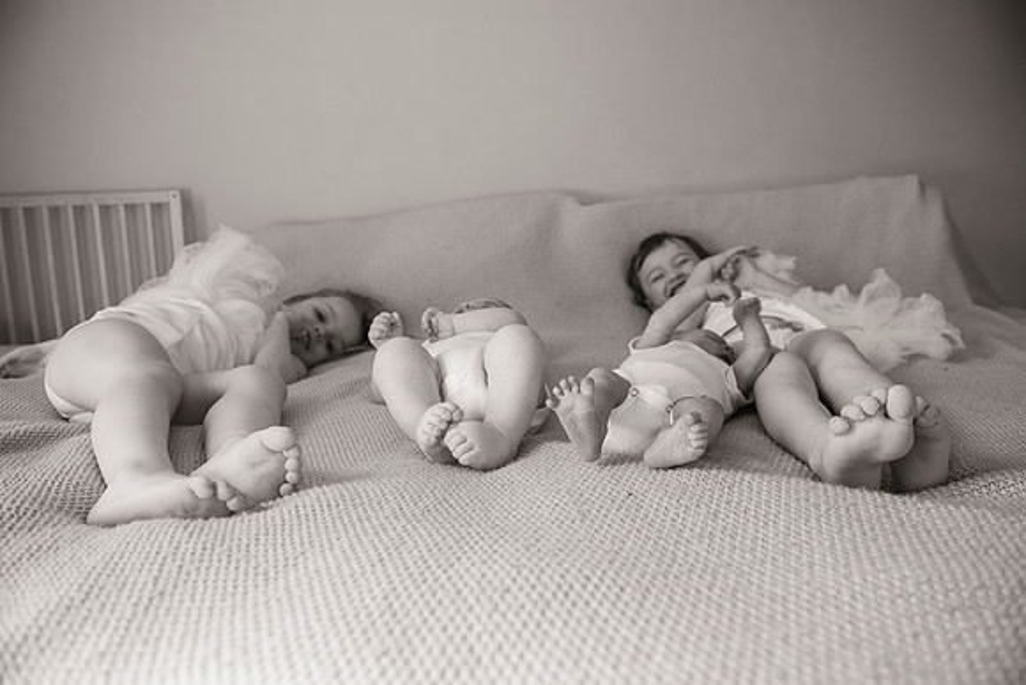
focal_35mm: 24
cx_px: 513
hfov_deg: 73.7
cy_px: 342
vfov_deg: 53.2
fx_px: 684
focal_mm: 24
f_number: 3.5
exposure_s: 1/200
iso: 1000
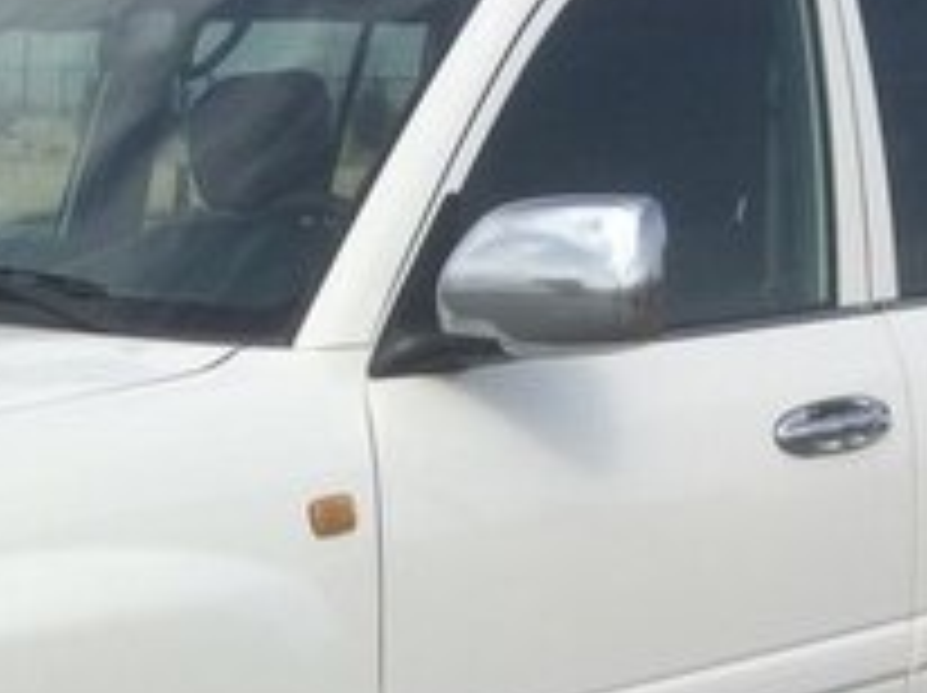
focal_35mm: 93
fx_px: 2488
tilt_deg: -16.9
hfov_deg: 20.6
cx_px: 81
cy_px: 790
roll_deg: +1.9
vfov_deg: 15.4
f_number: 2.2
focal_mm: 4.15
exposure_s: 1/2933
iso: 32
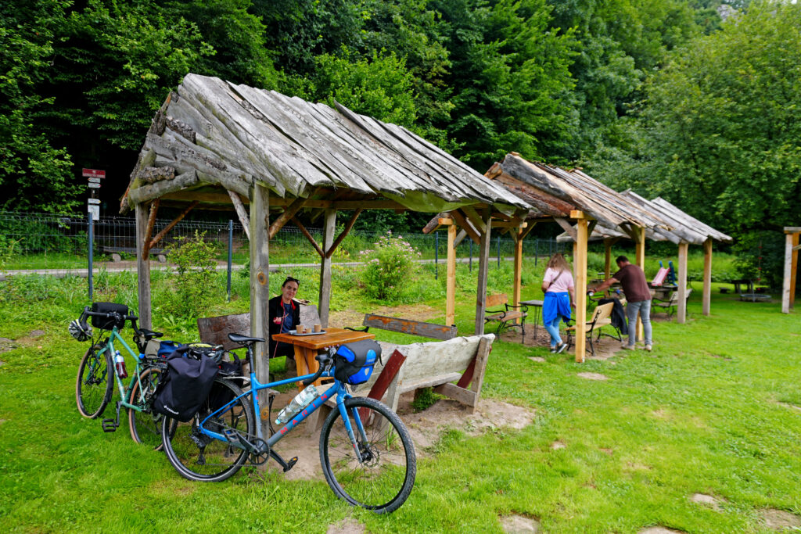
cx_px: 400
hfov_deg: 73.7
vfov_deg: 53.1
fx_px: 534
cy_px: 267
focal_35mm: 24
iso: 100
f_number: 5
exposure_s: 1/160
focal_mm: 16
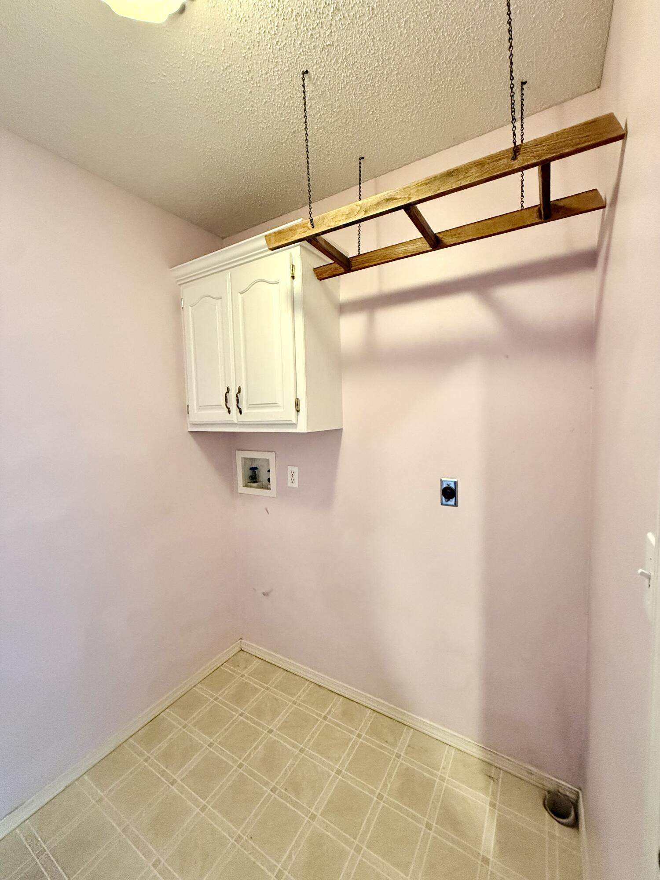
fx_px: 356
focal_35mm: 14
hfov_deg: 85.7
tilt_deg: -3.1
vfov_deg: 102.1
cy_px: 440
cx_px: 330
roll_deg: +1.4
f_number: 2.2
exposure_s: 1/60
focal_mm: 2.22
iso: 800
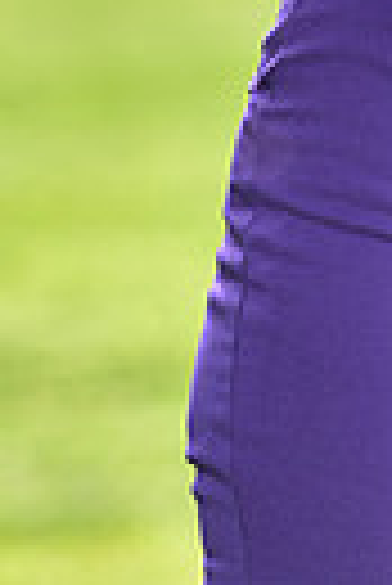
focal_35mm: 825
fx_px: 13438
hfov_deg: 1.7
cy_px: -716
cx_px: 511
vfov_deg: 2.5
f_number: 5
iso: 100
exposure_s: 1/250
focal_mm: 185
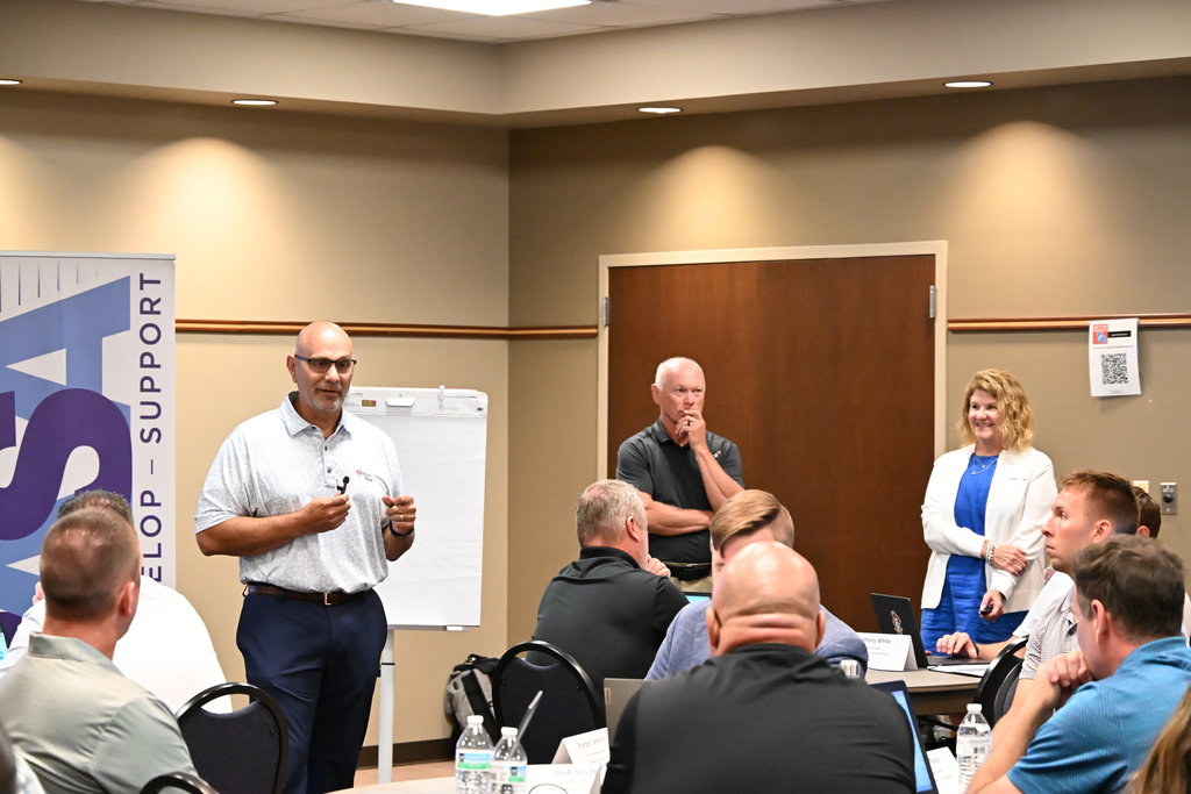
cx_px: 596
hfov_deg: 19.5
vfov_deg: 13.0
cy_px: 397
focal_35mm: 105
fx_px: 3474
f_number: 7.1
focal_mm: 105
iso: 12800
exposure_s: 1/125
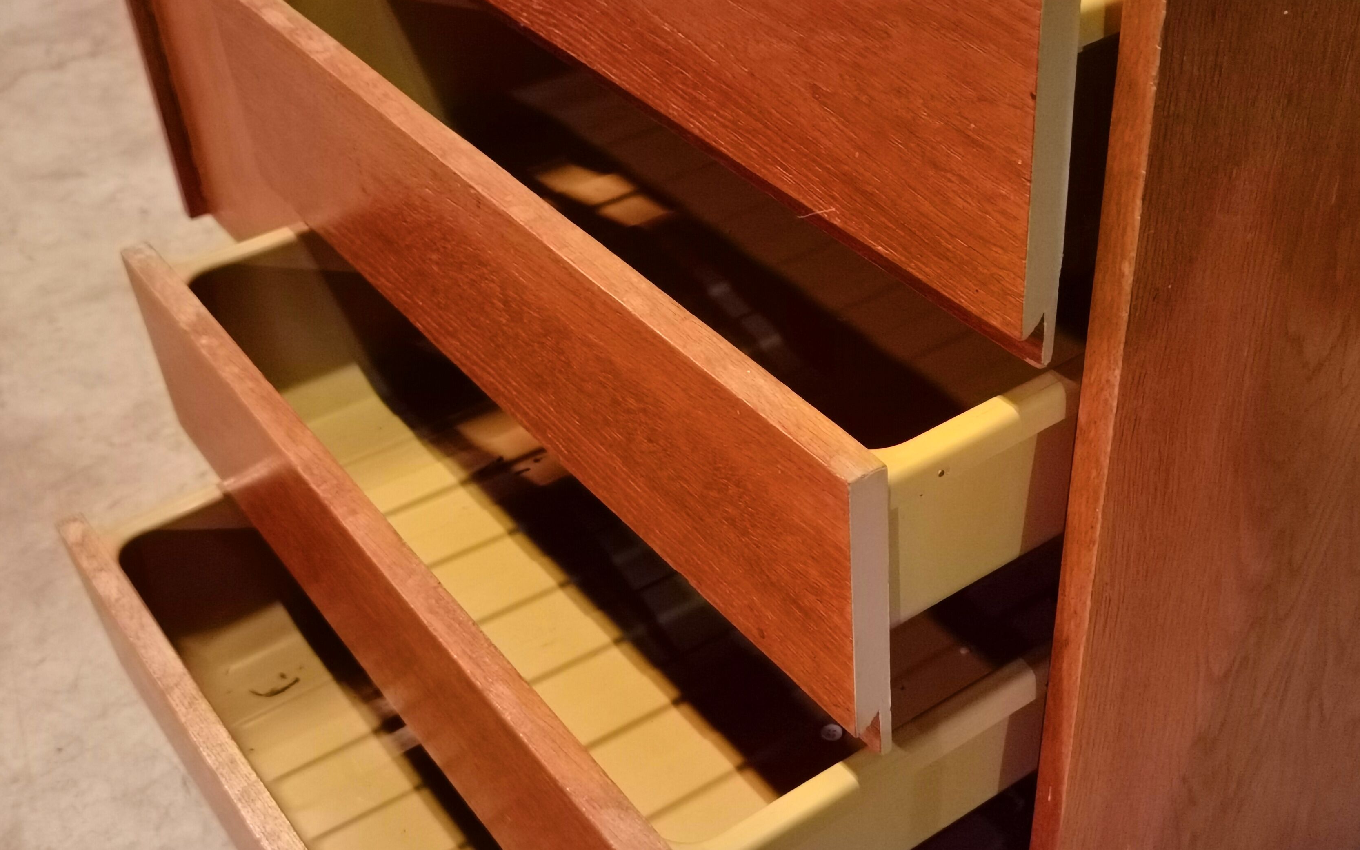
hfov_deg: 46.1
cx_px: 777
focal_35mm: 43
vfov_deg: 29.8
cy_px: 501
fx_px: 1594
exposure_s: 1/20
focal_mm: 6.71
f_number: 1.9
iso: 800
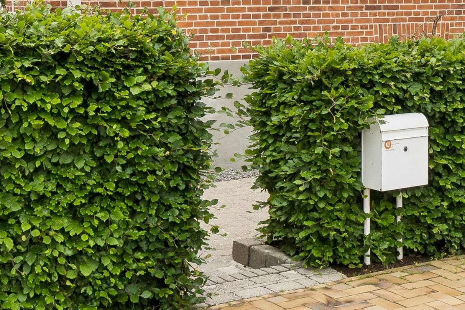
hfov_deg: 26.6
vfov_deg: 16.3
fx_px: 981
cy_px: -167
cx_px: 274
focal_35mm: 76
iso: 400
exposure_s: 1/320
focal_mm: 16
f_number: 8
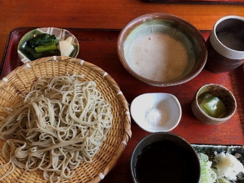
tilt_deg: -65.6
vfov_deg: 44.1
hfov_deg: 56.8
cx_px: 122
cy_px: 102
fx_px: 226
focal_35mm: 32
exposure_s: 1/20
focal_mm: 4
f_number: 1.8
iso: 40
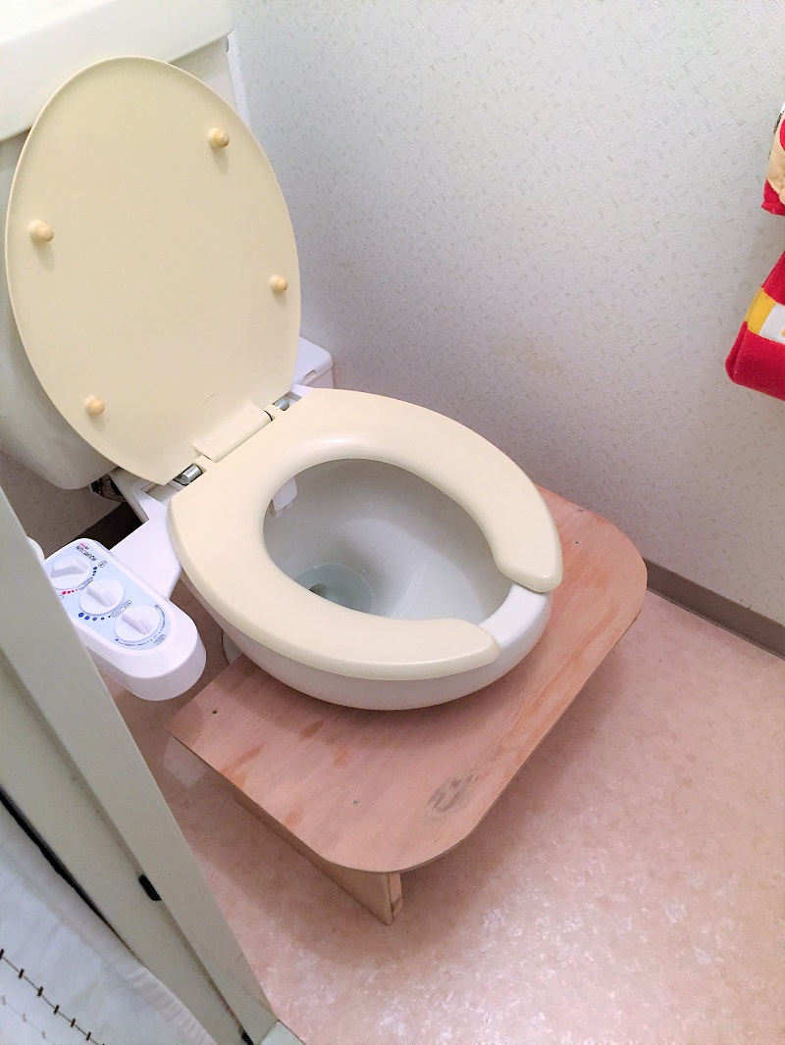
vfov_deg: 61.6
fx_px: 877
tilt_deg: -48.0
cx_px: 392
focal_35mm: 29
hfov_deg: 48.2
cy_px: 522
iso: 125
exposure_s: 1/30
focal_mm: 4.15
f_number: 2.2
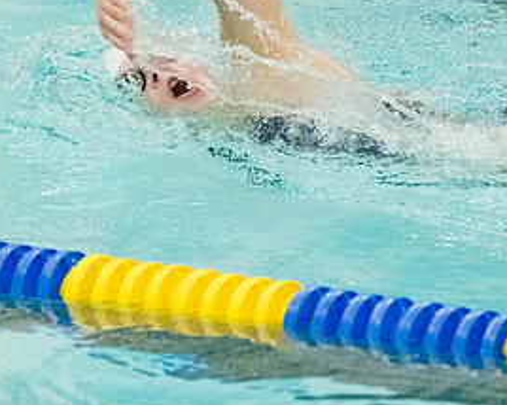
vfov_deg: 3.5
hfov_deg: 4.4
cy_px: 83
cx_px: 197
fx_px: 6612
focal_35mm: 441
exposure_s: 1/1250
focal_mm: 145
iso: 8000
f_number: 4.5
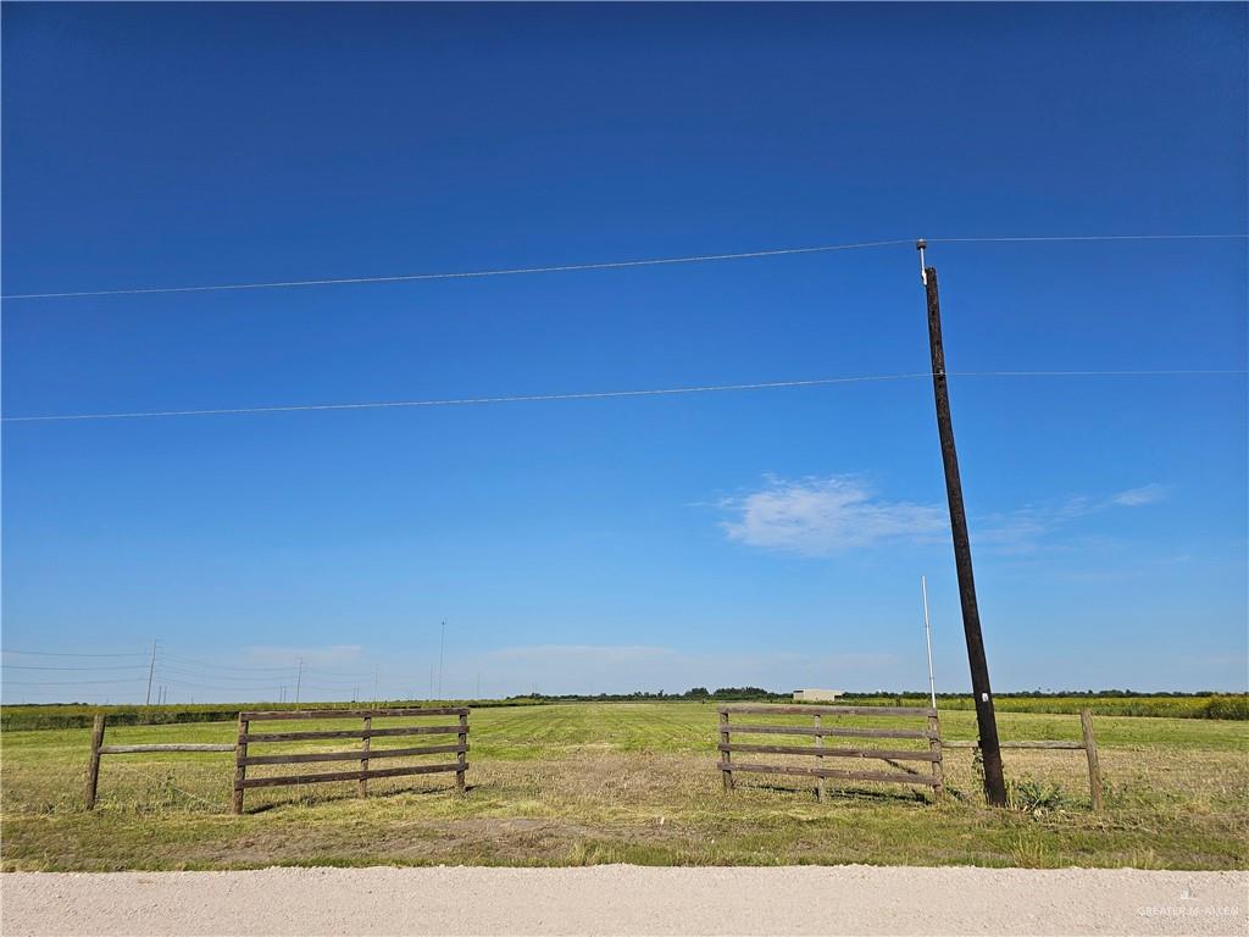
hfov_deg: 73.9
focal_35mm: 23
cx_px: 624
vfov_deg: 58.9
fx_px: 830
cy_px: 468
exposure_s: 1/1709
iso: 12
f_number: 1.7
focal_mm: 6.3
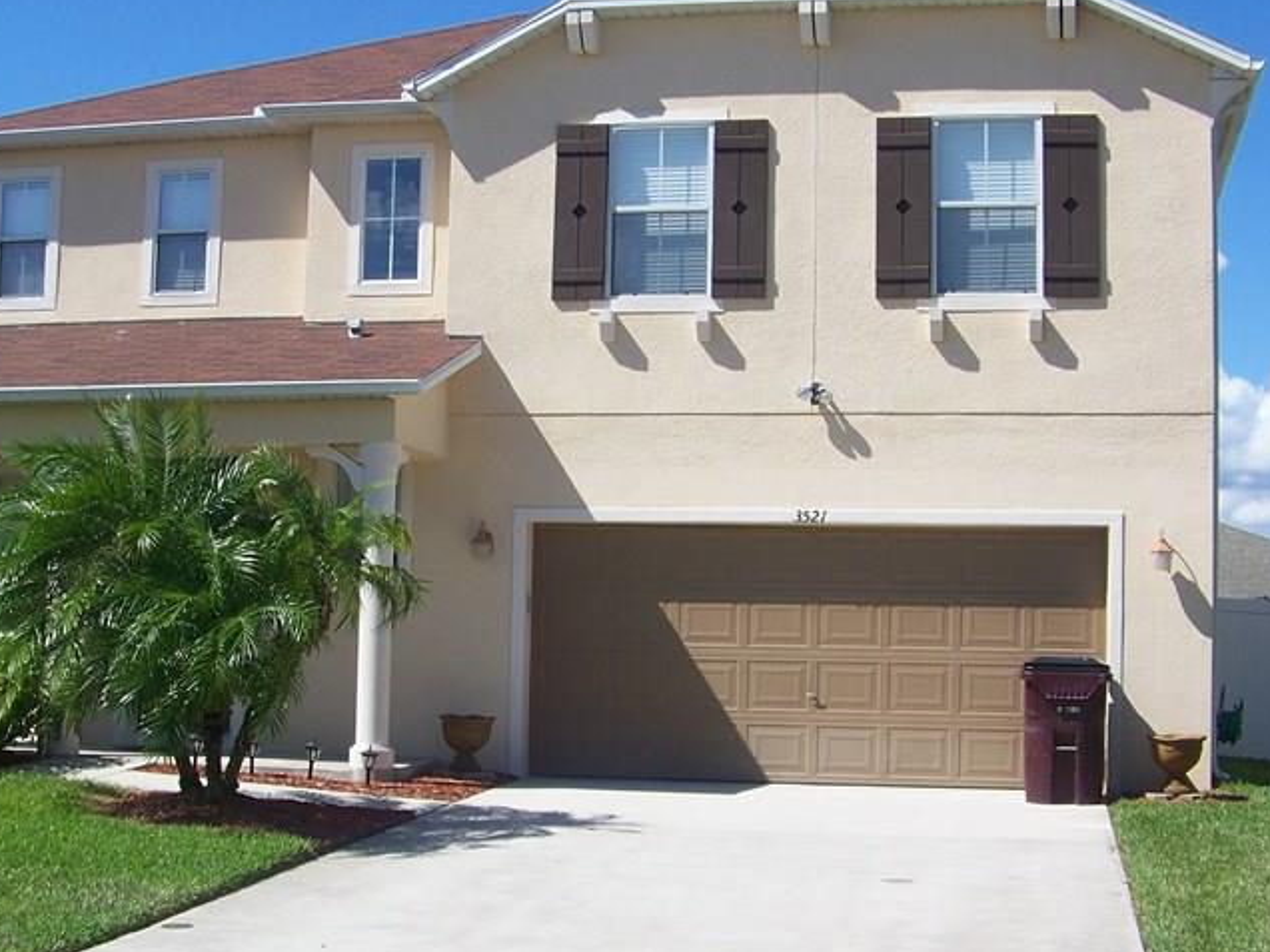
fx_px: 2128
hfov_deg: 33.1
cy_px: 453
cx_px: 513
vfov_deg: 25.2
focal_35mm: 58
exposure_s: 1/500
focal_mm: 5.85
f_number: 4
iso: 64
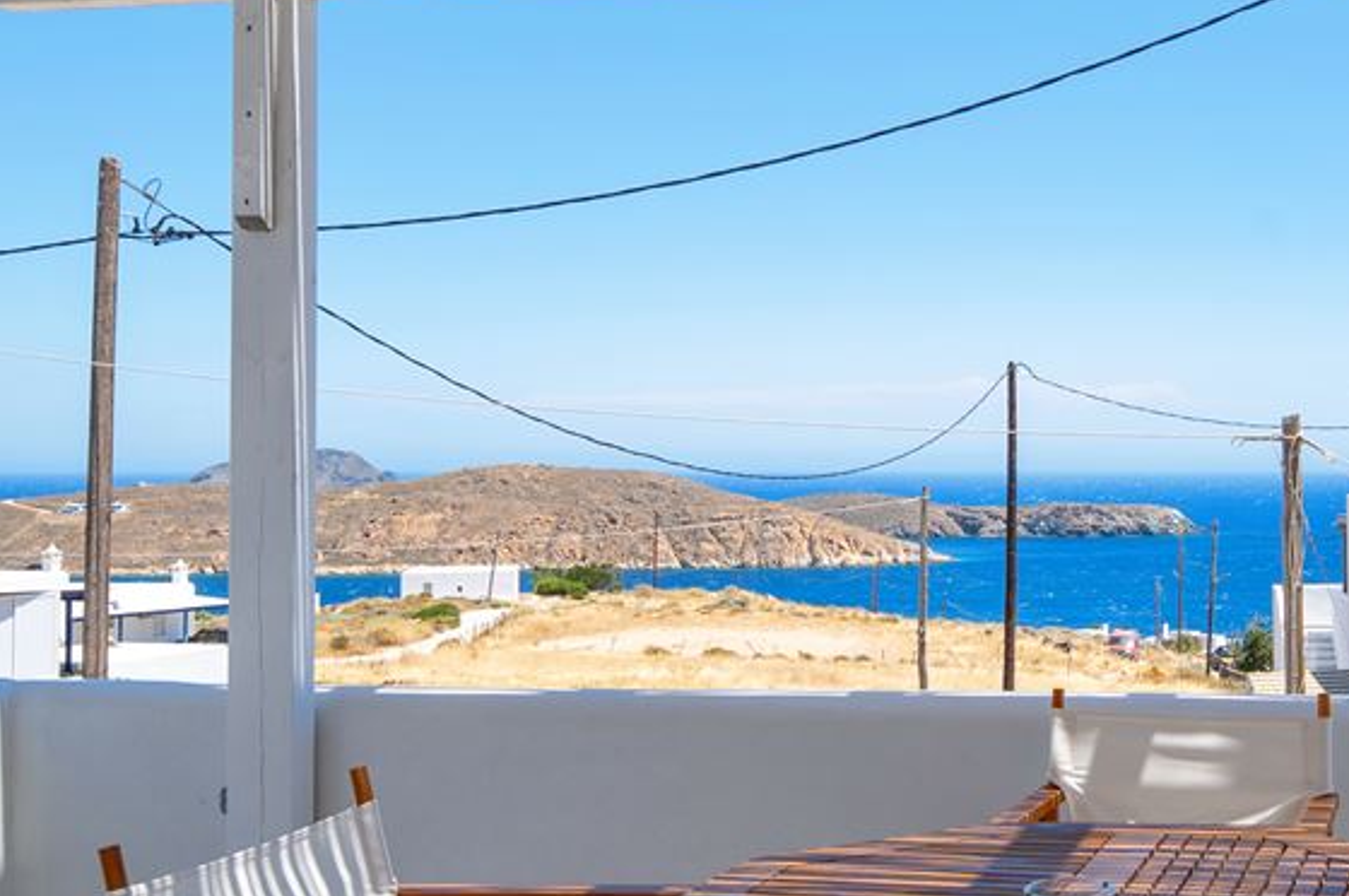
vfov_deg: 33.2
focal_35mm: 40
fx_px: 1497
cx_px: 1000
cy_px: 525
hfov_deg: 46.9
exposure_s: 1/320
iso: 100
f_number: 8
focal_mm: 14
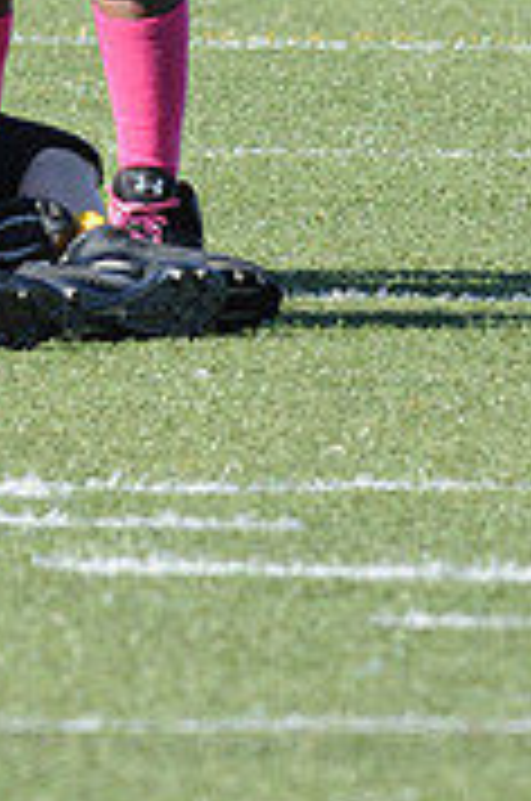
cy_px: -356
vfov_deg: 1.4
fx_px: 32537
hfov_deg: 0.9
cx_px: -317
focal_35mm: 1465
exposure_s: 1/500
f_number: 5.6
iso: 200
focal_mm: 300
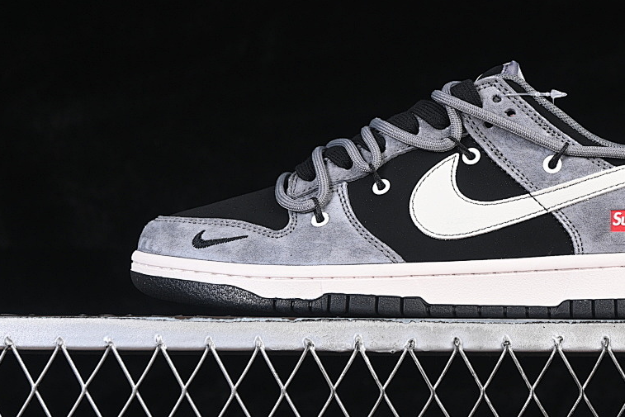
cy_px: 134
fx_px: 1858
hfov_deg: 19.0
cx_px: 443
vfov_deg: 12.8
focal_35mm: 107
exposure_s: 1/60
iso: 160
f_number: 6.3
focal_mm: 50
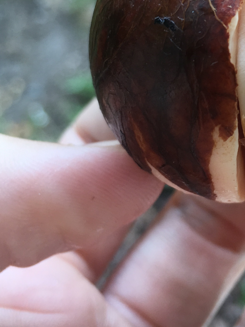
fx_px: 670
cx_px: 241
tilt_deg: -68.5
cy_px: 44
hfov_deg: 20.1
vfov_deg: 26.6
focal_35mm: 71
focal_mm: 4.15
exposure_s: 1/50
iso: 25
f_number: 2.2
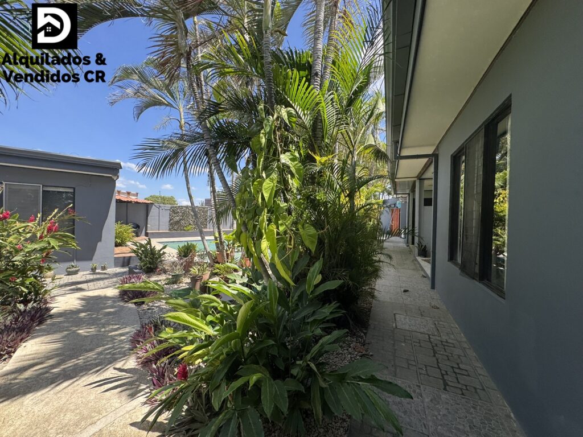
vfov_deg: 85.7
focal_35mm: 14
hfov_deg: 102.1
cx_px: 292
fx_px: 236
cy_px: 218
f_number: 2.2
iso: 40
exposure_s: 1/430
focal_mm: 2.22
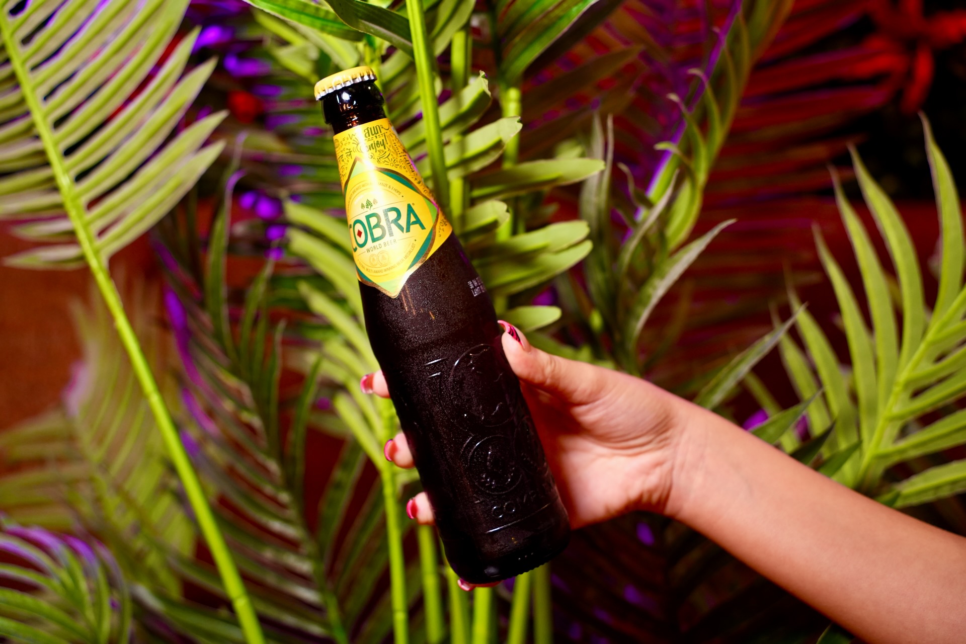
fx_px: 1261
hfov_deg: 41.9
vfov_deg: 28.6
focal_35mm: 47
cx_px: 483
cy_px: 322
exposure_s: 1/50
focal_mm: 47
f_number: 3.5
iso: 2000
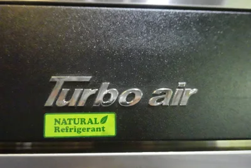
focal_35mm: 30
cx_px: 126
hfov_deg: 61.9
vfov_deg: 43.6
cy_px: 84
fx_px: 209
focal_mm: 11.29
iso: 6400
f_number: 3.5
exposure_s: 1/320
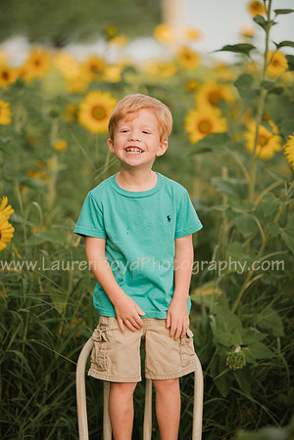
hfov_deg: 8.3
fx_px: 2021
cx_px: 147
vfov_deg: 12.5
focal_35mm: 165
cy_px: 220
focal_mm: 165
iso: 100
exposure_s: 1/400
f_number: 2.8
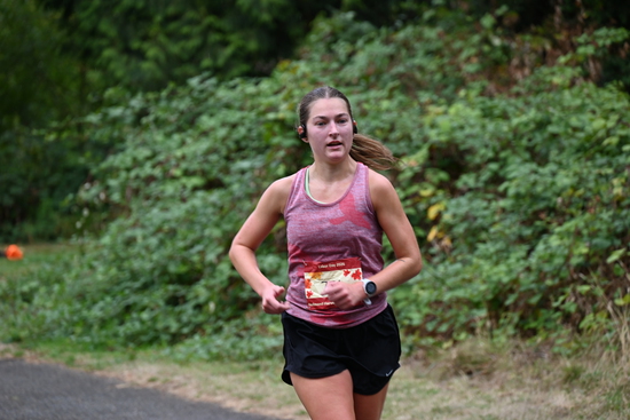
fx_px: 3501
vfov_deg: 6.9
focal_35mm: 200
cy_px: 210
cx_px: 315
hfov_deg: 10.3
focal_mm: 200
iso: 500
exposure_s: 1/250
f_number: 6.3
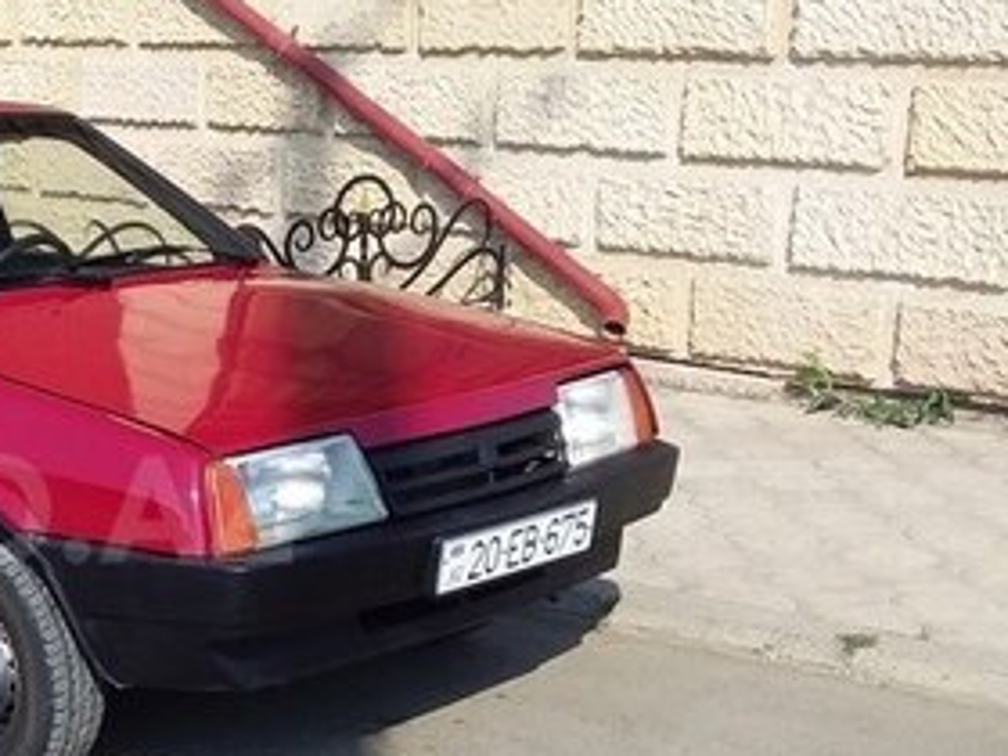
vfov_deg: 20.1
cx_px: -76
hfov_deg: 25.0
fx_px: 2126
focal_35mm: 73
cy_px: 509
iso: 40
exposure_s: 1/1148
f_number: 2.2
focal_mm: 3.3
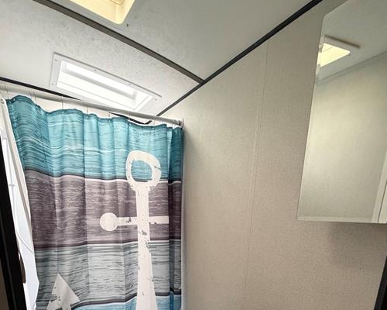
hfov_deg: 77.2
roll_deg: +0.0
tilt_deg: -14.6
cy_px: 270
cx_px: 168
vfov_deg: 57.6
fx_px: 241
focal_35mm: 21
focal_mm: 2.22
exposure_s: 1/60
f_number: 2.2
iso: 640
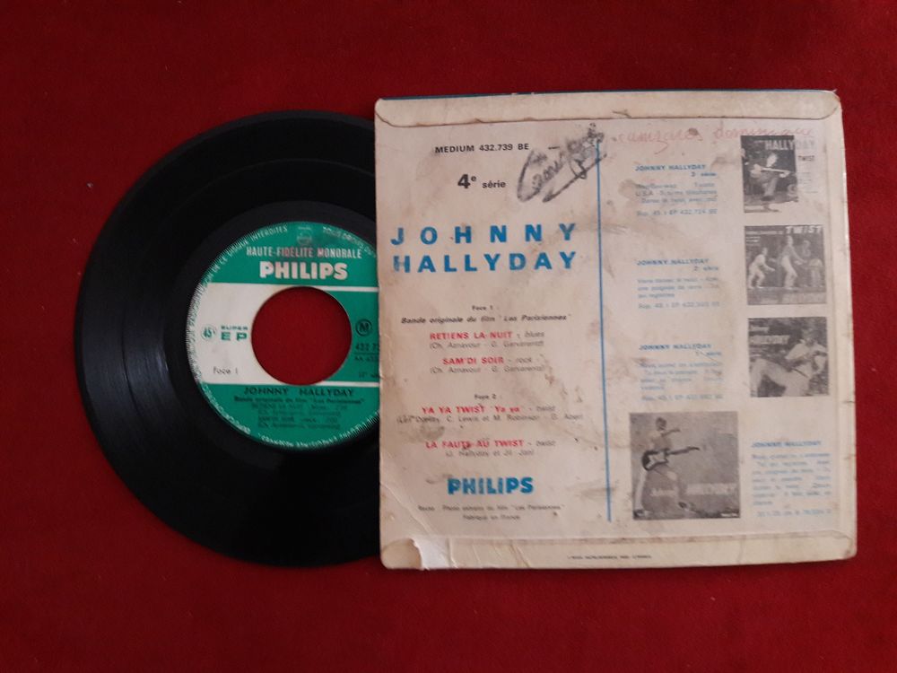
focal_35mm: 28
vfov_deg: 49.7
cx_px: 448
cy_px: 336
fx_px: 726
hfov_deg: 63.4
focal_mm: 3.7
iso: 250
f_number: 1.9
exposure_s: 1/17
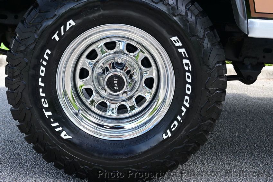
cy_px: 74
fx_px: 315
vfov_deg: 32.1
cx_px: 123
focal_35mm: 42
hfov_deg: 46.7
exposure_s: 1/100
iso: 100
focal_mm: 23
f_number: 5
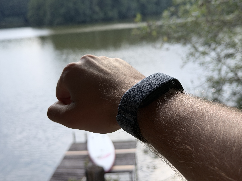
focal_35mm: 48
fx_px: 336
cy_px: 90
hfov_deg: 39.7
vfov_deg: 30.3
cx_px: 121
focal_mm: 6.76
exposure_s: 1/1353
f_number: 1.78
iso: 64
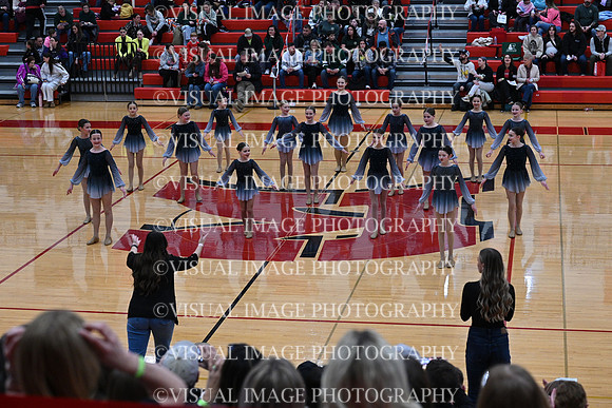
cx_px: 306
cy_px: 204
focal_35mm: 75
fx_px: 1275
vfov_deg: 18.2
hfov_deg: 27.0
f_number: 4
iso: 4000
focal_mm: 75
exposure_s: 1/400
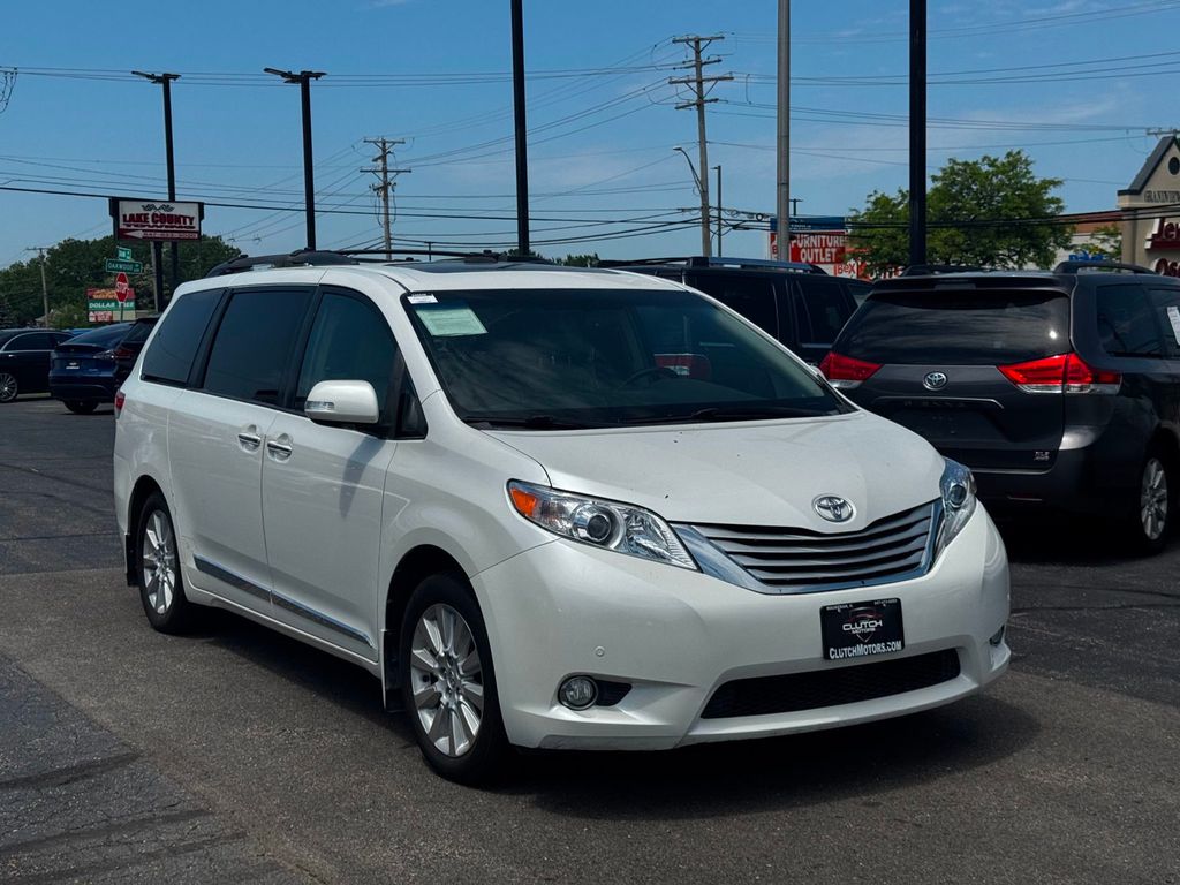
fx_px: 1636
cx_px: 590
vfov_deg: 30.3
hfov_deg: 39.7
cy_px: 442
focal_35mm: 48
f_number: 1.78
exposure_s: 1/9009
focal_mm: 6.76
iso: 64
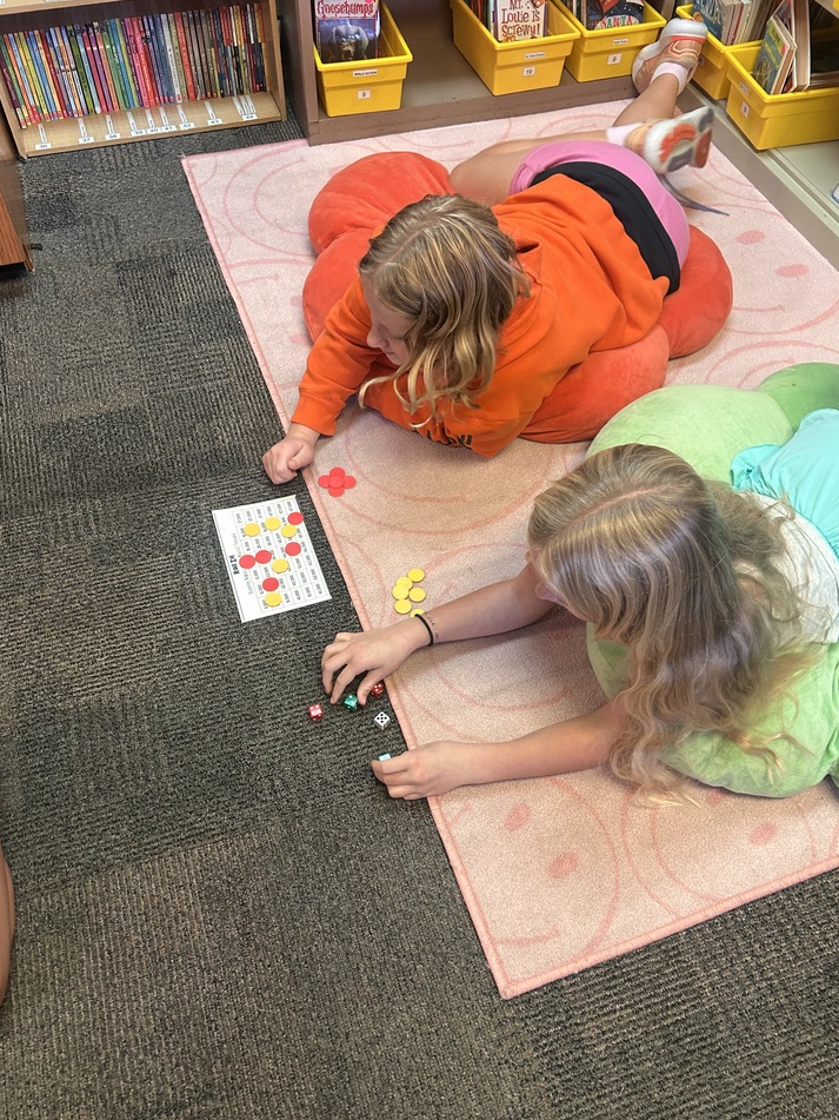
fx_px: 905
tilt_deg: -54.5
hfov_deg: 49.7
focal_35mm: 28
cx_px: 425
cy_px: 578
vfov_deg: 63.4
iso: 160
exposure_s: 1/60
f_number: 1.5
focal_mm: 5.7
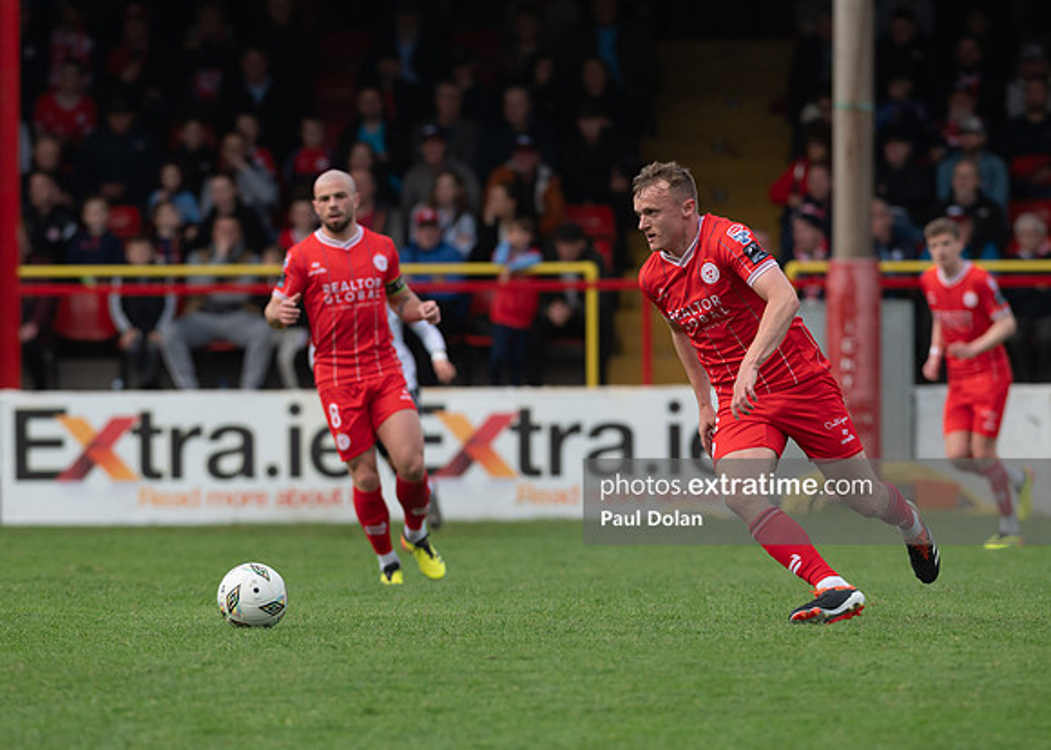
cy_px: 313
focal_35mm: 375
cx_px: 513
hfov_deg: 5.4
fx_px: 11199
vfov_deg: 3.8
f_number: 4.5
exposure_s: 1/1250
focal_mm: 300
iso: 800
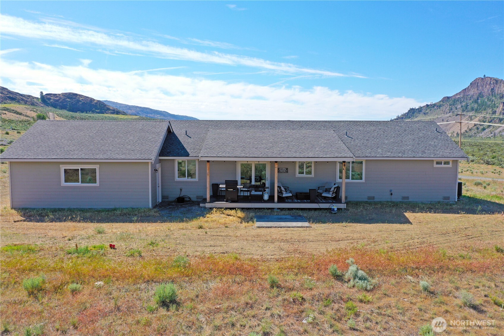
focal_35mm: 28
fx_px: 392
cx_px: 252
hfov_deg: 65.5
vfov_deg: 46.4
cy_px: 168
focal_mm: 10.26
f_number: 5.6
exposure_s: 1/400
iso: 100
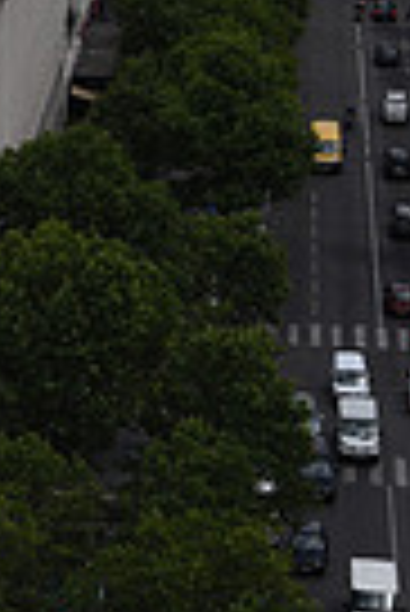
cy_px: -220
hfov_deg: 7.2
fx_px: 3186
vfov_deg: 10.7
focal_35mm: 187
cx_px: -318
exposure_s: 1/160
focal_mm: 44
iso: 90
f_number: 13
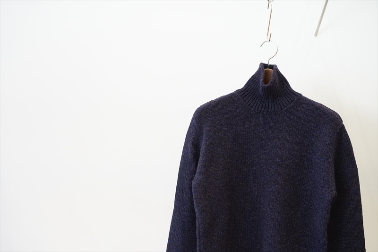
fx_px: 577
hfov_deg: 36.3
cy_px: 126
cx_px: 189
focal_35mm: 55
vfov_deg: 24.6
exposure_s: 1/60
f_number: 4
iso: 800
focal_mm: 55
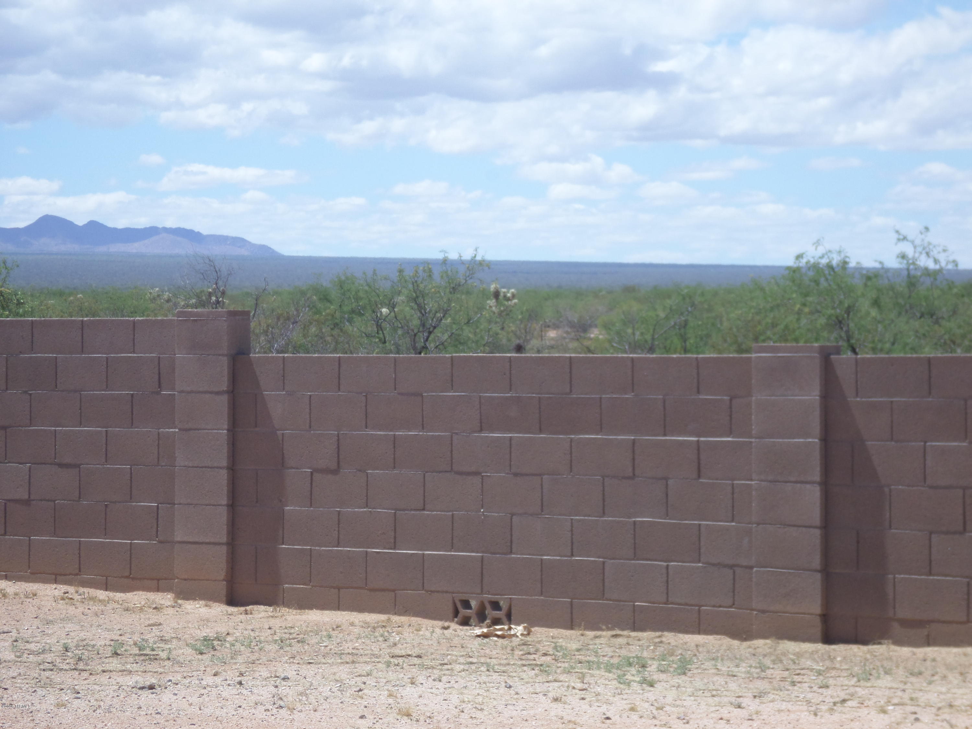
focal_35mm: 125
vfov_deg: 11.9
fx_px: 3510
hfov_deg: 15.8
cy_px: 364
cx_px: 486
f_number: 6.3
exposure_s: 1/250
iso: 80
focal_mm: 22.5
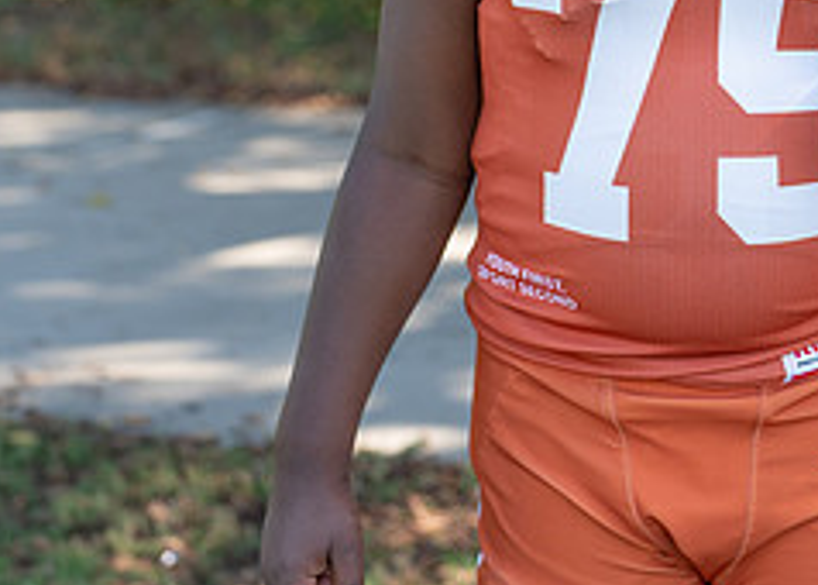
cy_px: -122
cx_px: 751
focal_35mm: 150
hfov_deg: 13.3
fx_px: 3485
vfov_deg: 9.5
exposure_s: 1/400
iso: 100
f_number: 2.8
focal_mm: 50
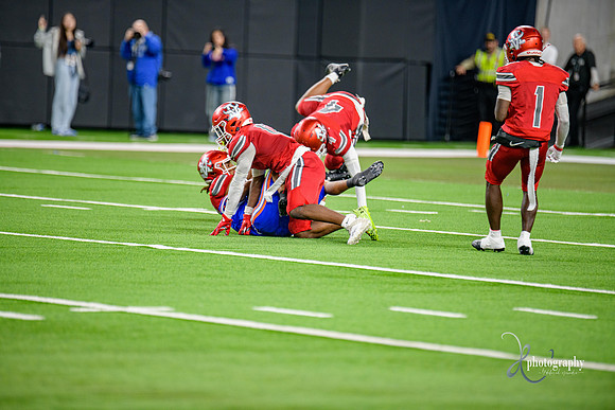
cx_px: 308
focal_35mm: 300
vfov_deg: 4.6
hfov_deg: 6.9
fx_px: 5126
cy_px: 205
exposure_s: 1/400
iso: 1000
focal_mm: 300
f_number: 2.8
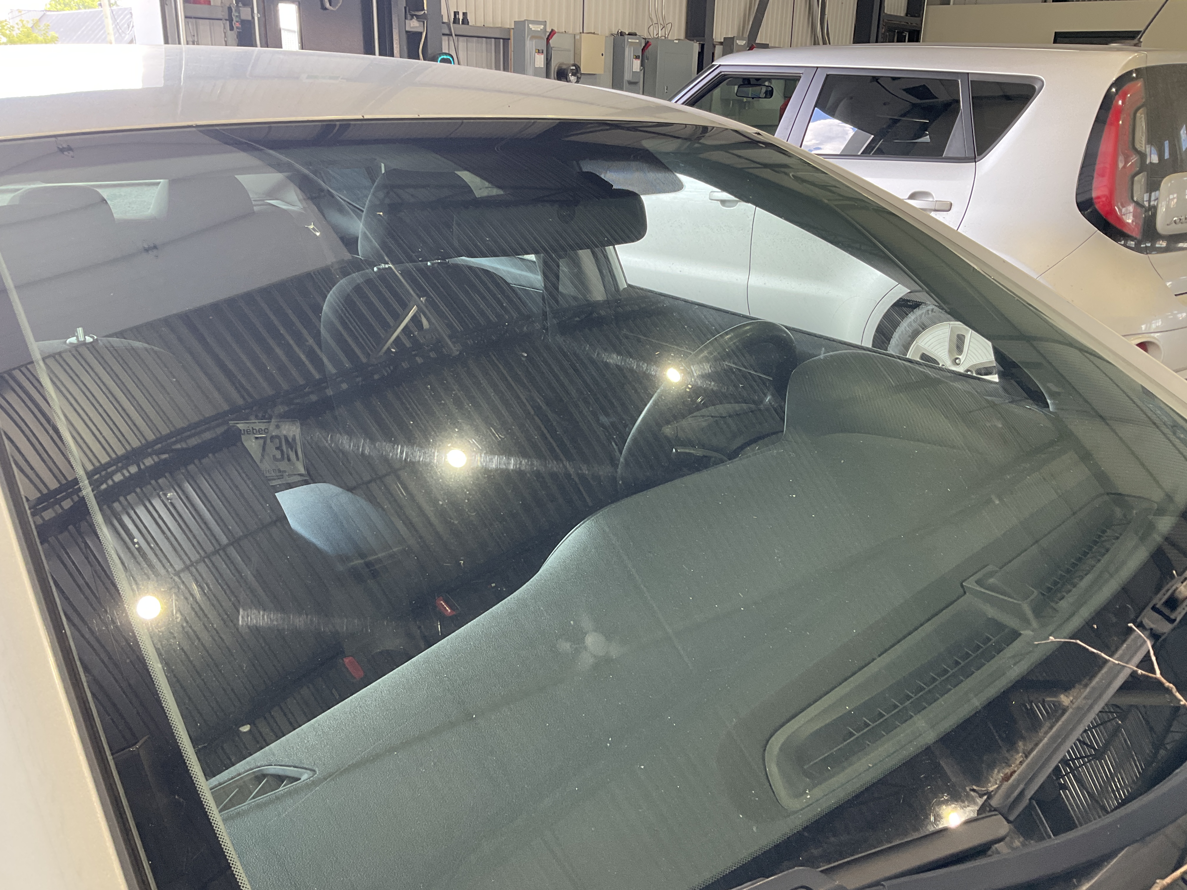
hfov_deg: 61.7
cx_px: 594
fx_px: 994
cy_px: 445
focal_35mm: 29
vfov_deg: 48.2
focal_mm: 3
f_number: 1.8
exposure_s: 1/89
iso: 64
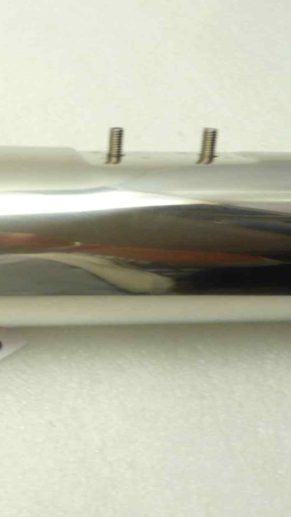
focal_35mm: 56
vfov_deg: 37.2
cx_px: -155
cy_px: 270
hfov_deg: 18.7
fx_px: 768
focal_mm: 4.1
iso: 80
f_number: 3.3
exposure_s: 1/15
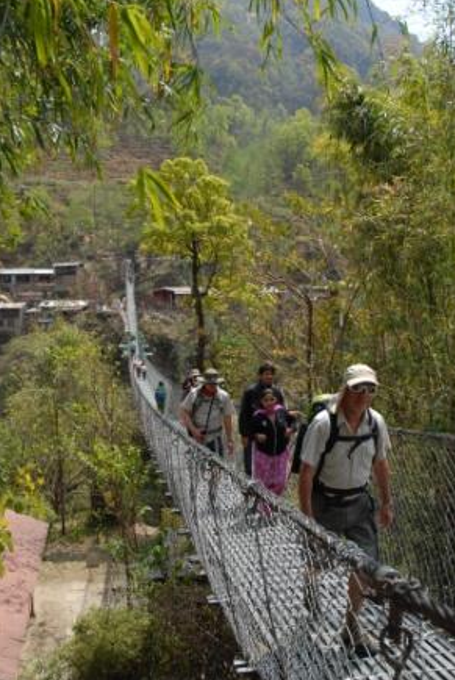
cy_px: 335
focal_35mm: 34
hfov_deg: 39.0
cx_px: 231
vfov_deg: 55.7
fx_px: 643
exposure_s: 1/160
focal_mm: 22
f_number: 6.3
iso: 100
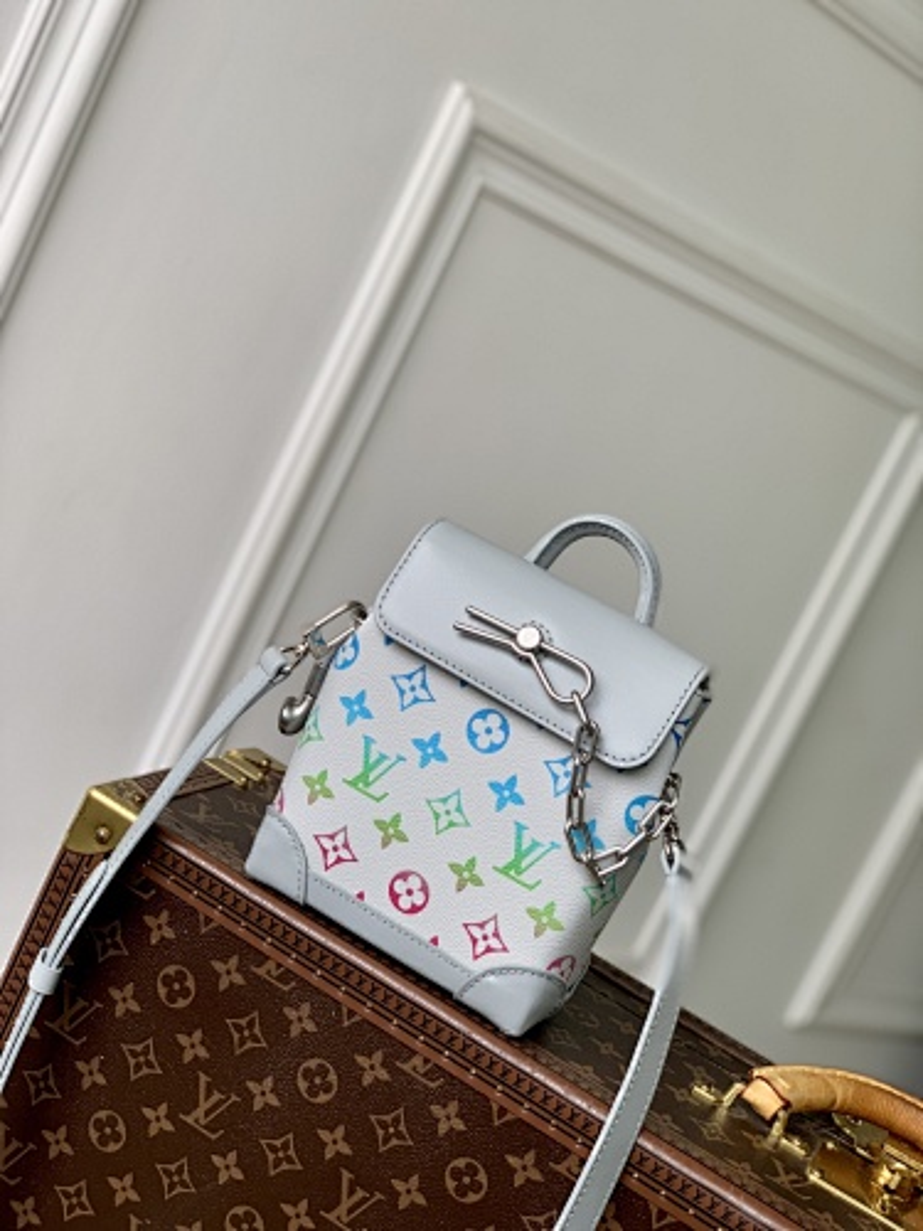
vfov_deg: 36.8
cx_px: 462
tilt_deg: -8.9
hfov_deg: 28.0
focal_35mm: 52
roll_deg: -26.2
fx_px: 1849
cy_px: 616
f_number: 2.4
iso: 20
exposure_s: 1/122
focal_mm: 6
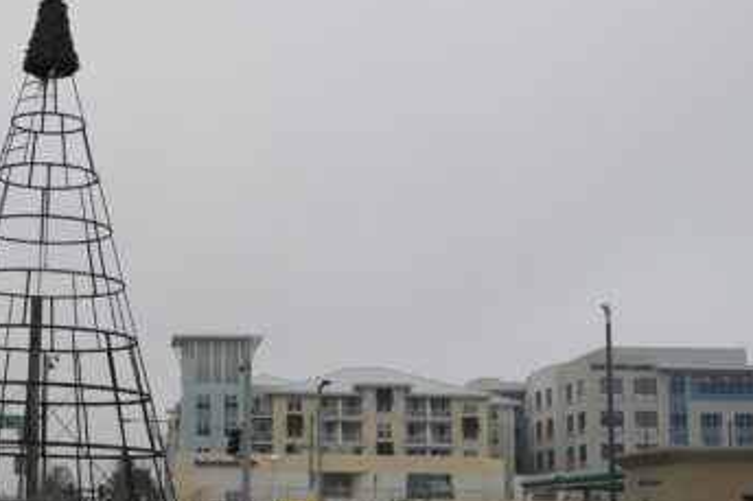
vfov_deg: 20.2
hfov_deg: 29.1
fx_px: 1401
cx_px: 96
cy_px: 341
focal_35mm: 67
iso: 200
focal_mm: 20
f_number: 4.5
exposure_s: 1/250
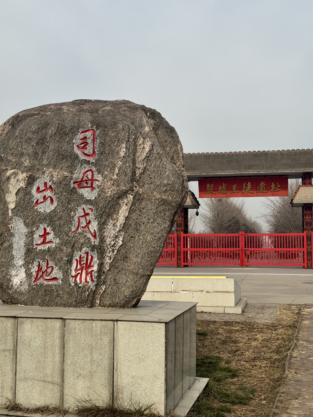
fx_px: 579
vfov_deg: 39.7
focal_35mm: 48
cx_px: 156
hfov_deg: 30.3
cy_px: 208
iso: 64
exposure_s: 1/4608
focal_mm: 6.76
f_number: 1.78
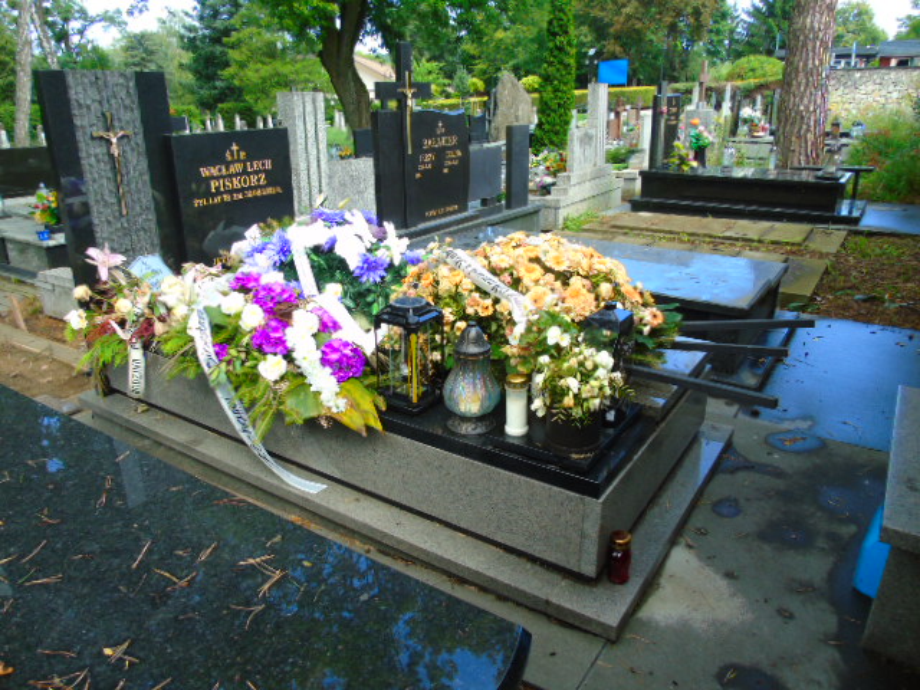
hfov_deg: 69.4
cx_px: 460
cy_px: 345
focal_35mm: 25
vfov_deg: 54.9
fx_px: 664
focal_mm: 4.4
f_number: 3.4
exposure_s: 1/125
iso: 80
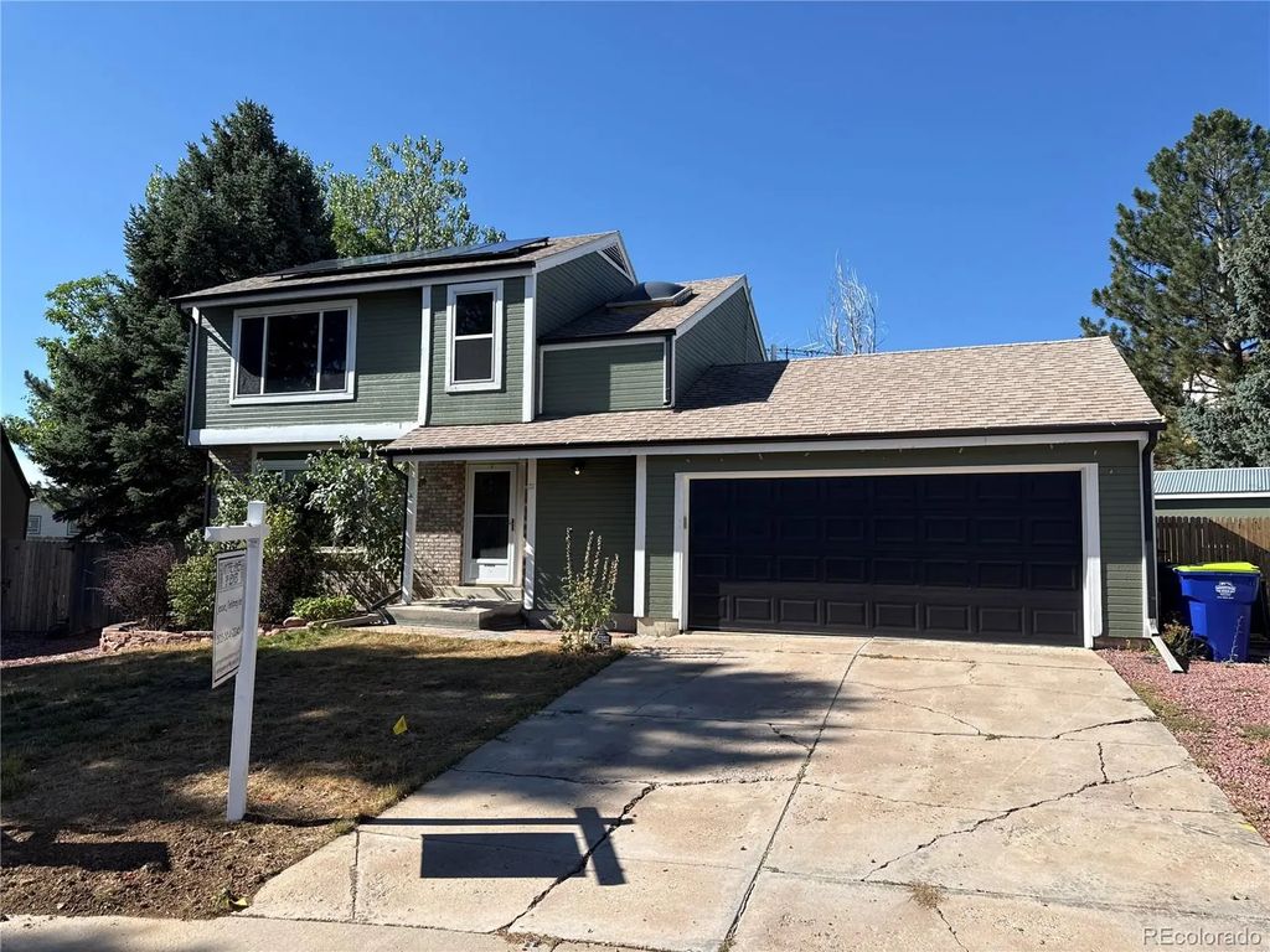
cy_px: 476
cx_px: 635
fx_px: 881
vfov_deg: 56.8
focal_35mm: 24
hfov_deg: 71.6
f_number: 1.78
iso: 80
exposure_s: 1/3279
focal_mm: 6.76
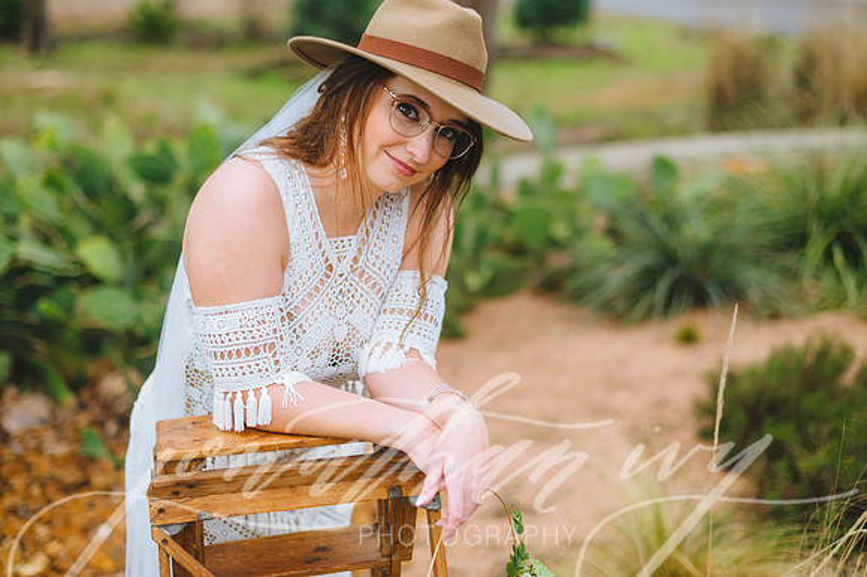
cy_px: 261
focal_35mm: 55
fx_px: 1320
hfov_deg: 36.4
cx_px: 434
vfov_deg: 24.7
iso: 320
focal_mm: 50
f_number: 2
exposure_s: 1/1000
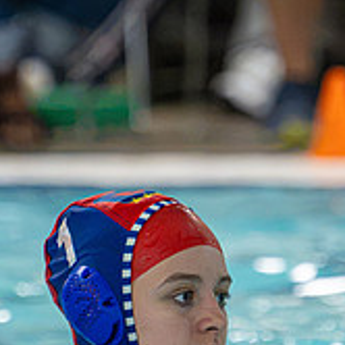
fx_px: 11479
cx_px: 121
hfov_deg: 1.7
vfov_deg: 1.7
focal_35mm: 1018
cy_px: 160
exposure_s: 1/1000
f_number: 4
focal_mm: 240
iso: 12800
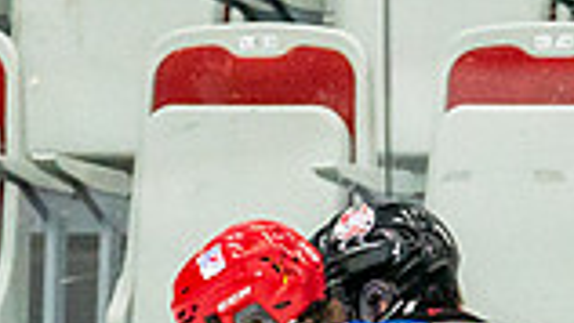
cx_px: 316
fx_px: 21057
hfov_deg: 1.6
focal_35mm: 1383
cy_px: 770
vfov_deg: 0.9
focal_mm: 184
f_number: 2.8
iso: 3200
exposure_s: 1/1250
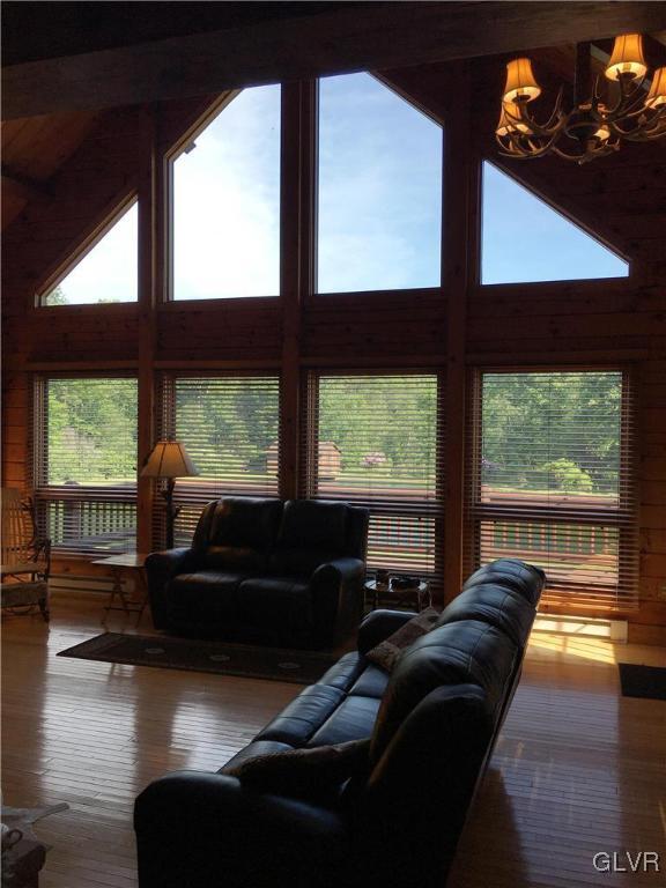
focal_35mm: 29
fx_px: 744
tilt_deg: -1.5
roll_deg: -0.8
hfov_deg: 48.2
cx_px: 333
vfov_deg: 61.7
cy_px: 444
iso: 25
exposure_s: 1/388
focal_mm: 4.15
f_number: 2.2
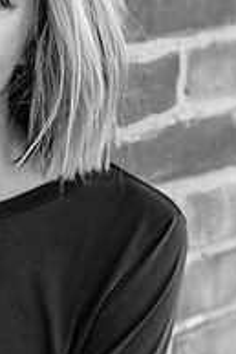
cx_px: -7
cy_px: 130
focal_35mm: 135
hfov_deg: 10.1
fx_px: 1325
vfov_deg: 15.2
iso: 125
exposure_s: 1/320
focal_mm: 58
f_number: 3.2
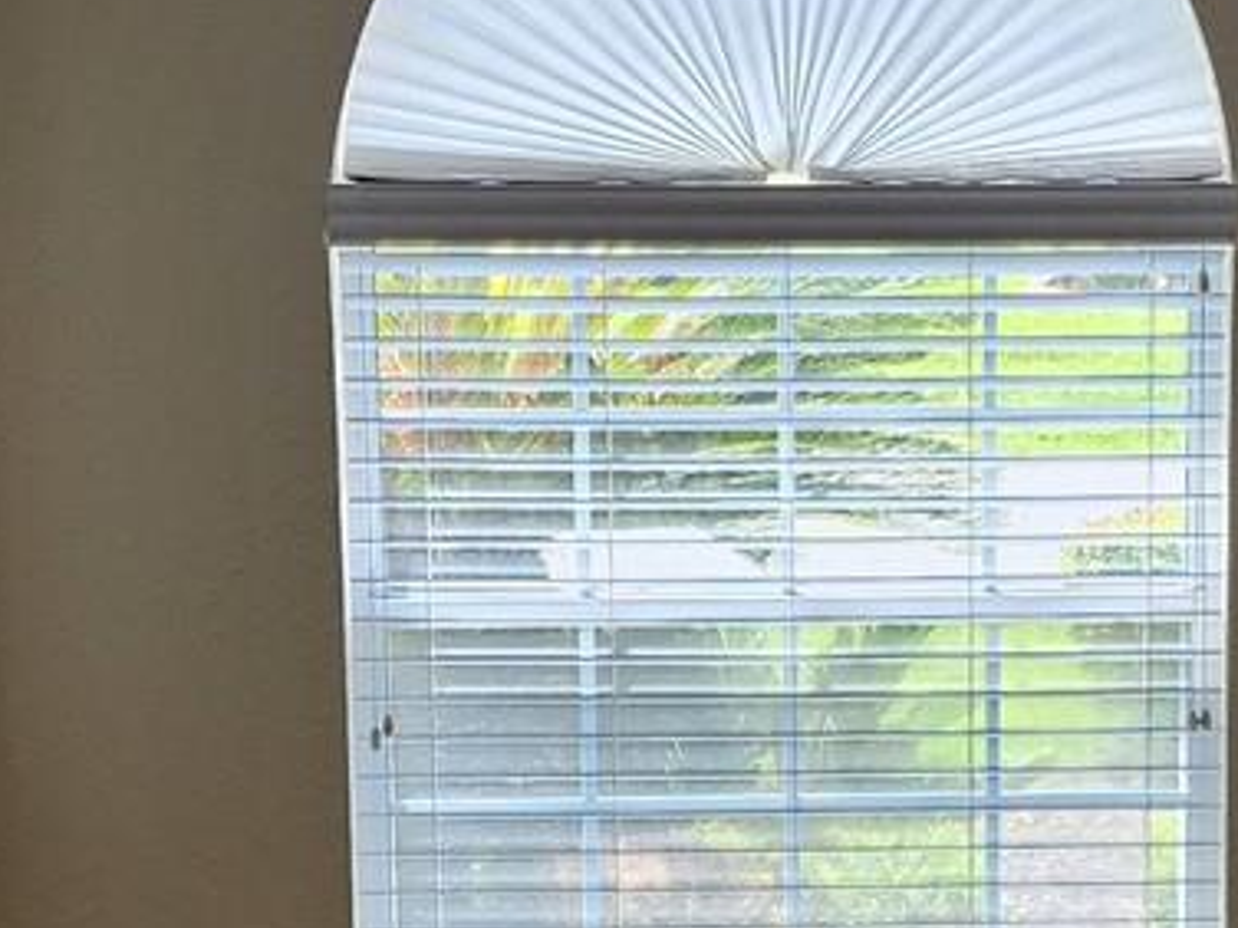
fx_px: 3505
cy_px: 606
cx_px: 928
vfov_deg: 15.1
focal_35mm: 98
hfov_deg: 19.9
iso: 50
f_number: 1.8
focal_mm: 6.4
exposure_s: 1/180
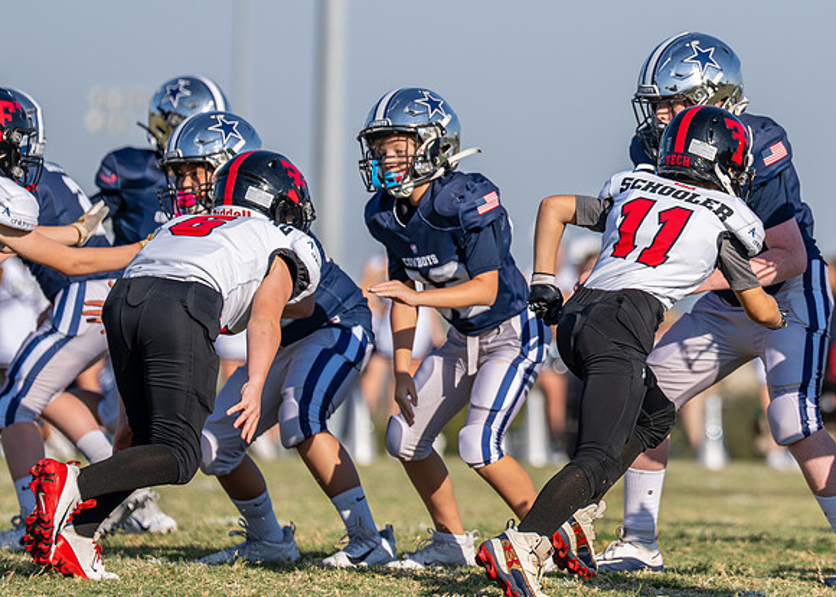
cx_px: 638
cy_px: 199
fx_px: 10241
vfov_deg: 3.3
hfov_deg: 4.7
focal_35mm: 431
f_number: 2.8
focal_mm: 200
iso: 100
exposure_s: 1/2500
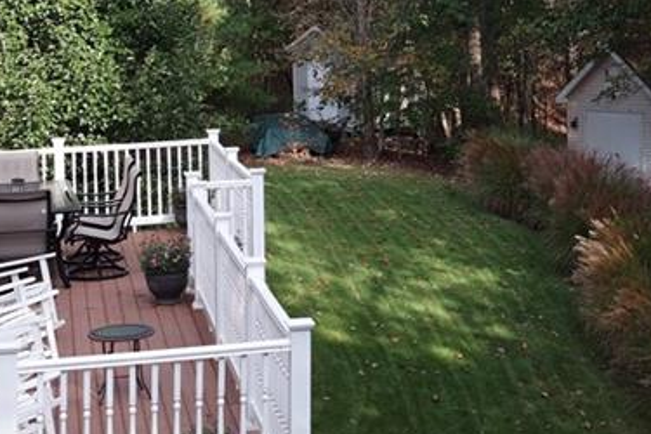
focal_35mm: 82
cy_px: -21
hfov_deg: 24.6
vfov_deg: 16.2
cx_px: 444
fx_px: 1483
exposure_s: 1/160
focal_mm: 20
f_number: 4.5
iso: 100
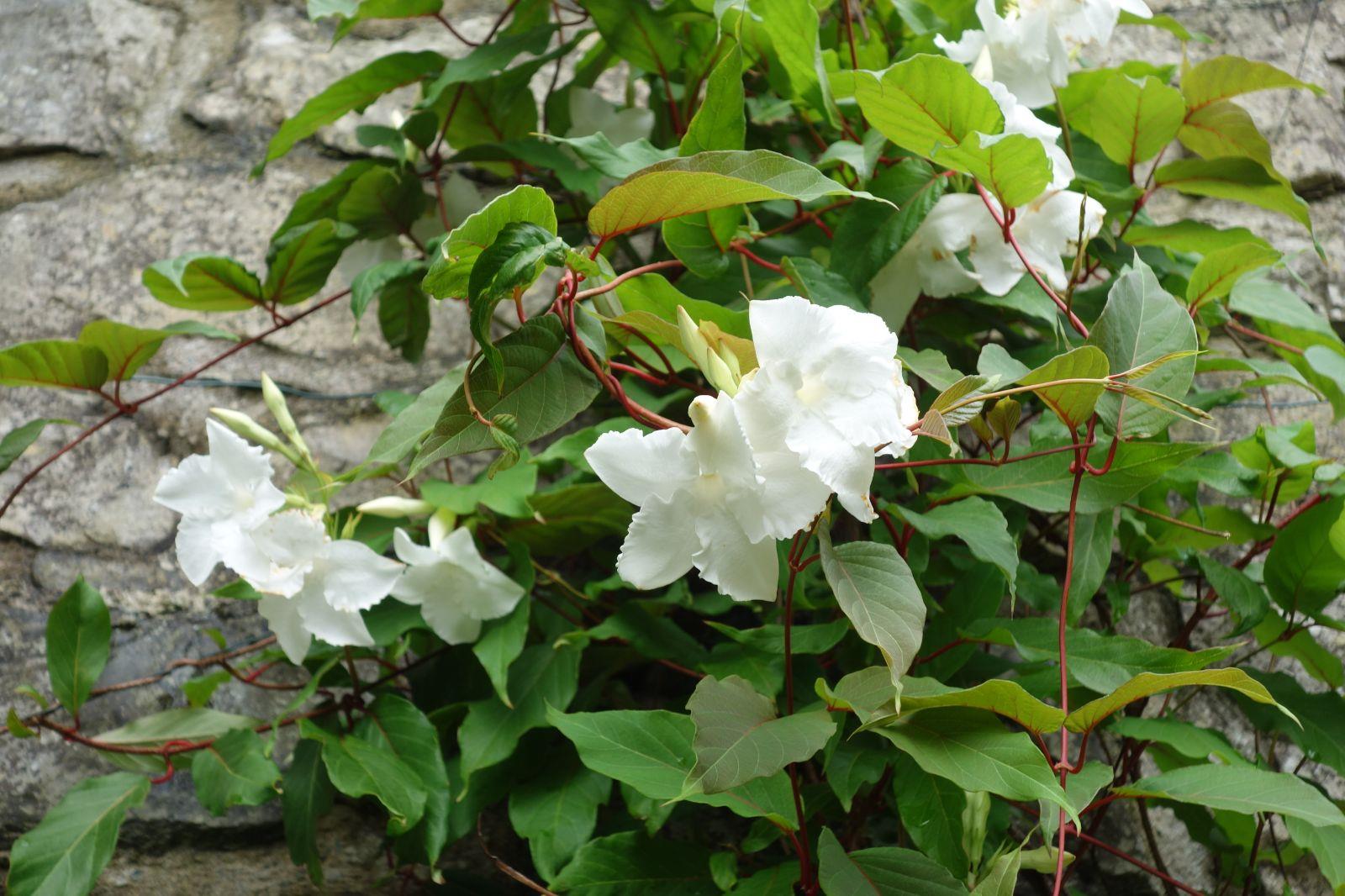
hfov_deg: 33.9
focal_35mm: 59
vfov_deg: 23.0
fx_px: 2204
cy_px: 448
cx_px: 672
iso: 125
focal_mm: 22.01
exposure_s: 1/125
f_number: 5.6
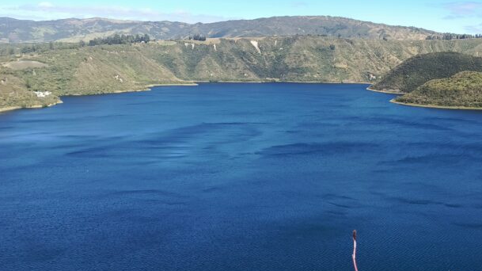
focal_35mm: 44
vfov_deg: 27.0
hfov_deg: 43.8
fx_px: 562
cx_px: 399
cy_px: 166
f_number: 1.75
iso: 50
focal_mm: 5.25
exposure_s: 1/208
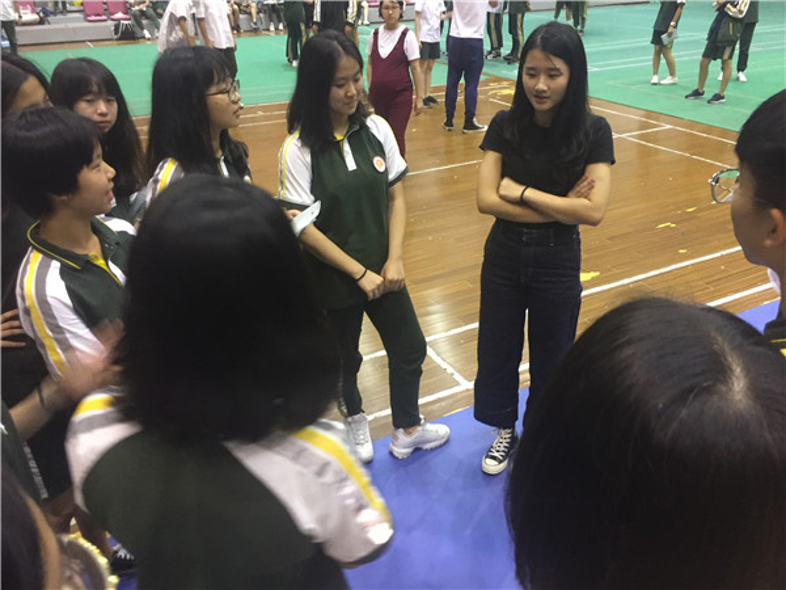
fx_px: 658
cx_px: 393
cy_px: 295
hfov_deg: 61.7
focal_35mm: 29
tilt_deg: -28.3
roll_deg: -1.1
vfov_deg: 48.2
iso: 250
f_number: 2.2
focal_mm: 4.15
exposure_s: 1/17
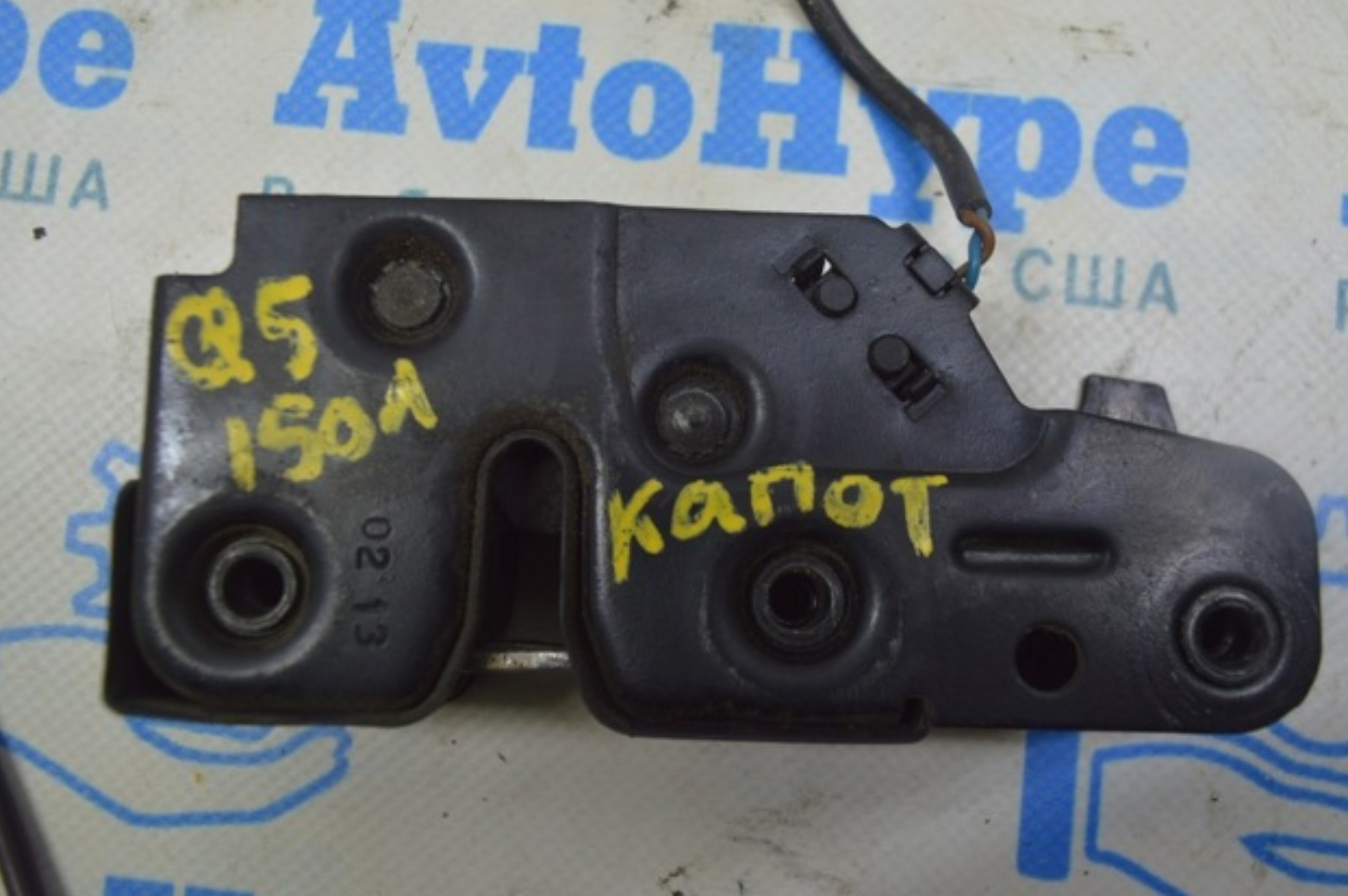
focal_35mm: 34
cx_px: 688
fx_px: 1272
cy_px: 437
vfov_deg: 38.8
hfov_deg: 55.8
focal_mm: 22
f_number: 5.6
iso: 400
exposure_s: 1/25
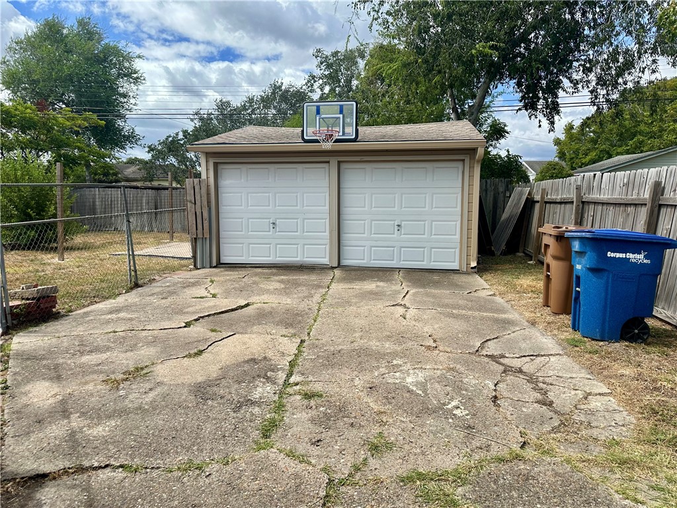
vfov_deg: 56.8
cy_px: 254
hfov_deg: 71.6
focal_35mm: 24
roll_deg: -1.2
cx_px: 338
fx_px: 469
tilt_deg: -5.7
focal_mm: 6.86
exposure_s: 1/4348
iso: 80
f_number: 1.78
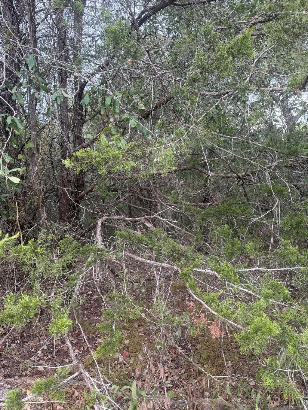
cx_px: 154
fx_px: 285
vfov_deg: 71.6
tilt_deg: -3.0
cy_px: 205
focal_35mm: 24
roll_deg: +2.4
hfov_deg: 56.8
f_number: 1.78
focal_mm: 6.76
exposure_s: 1/203
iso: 64
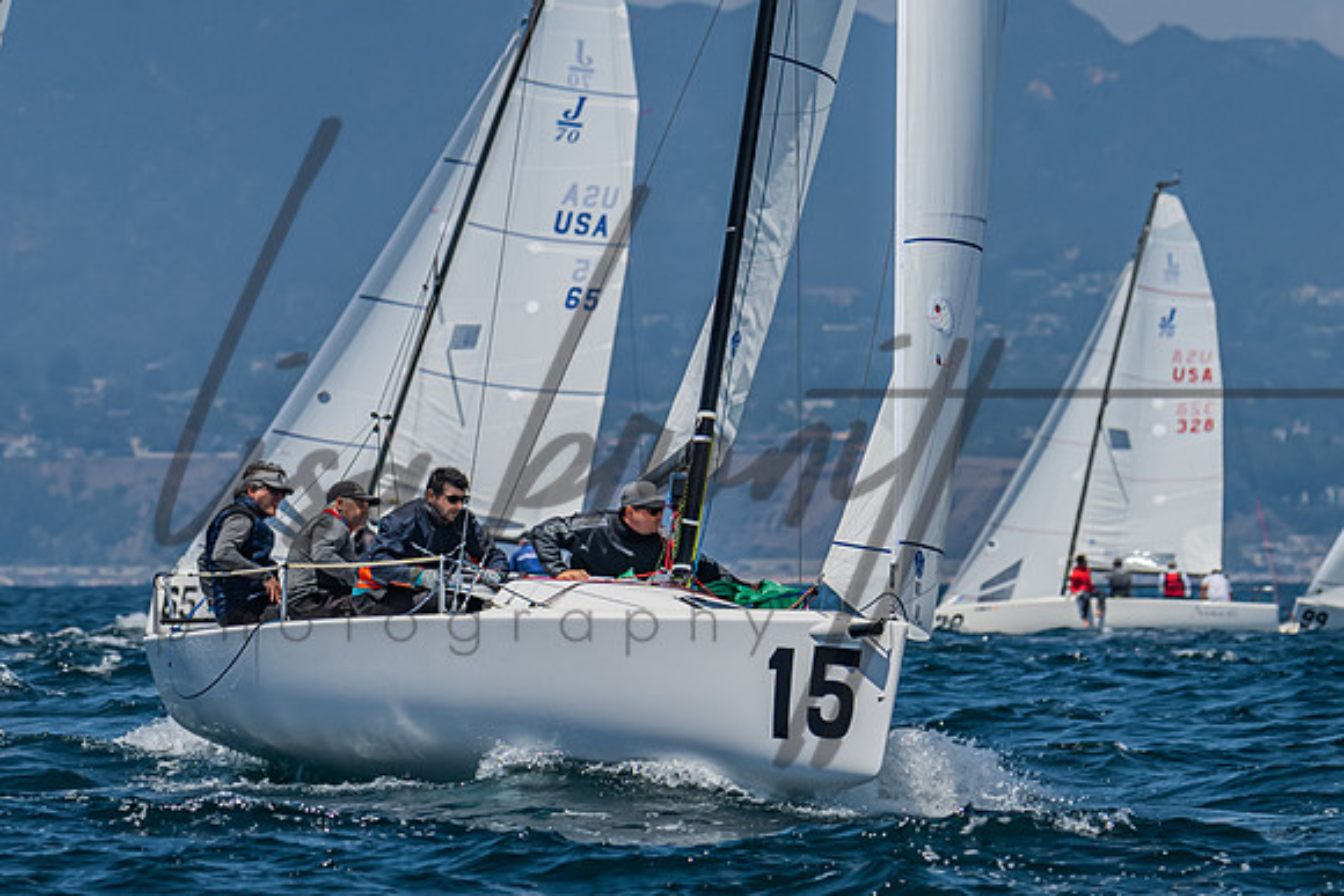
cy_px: 415
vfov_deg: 3.3
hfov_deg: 5.0
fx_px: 15339
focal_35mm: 411
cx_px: 485
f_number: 6.3
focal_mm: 220
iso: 400
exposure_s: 1/2500
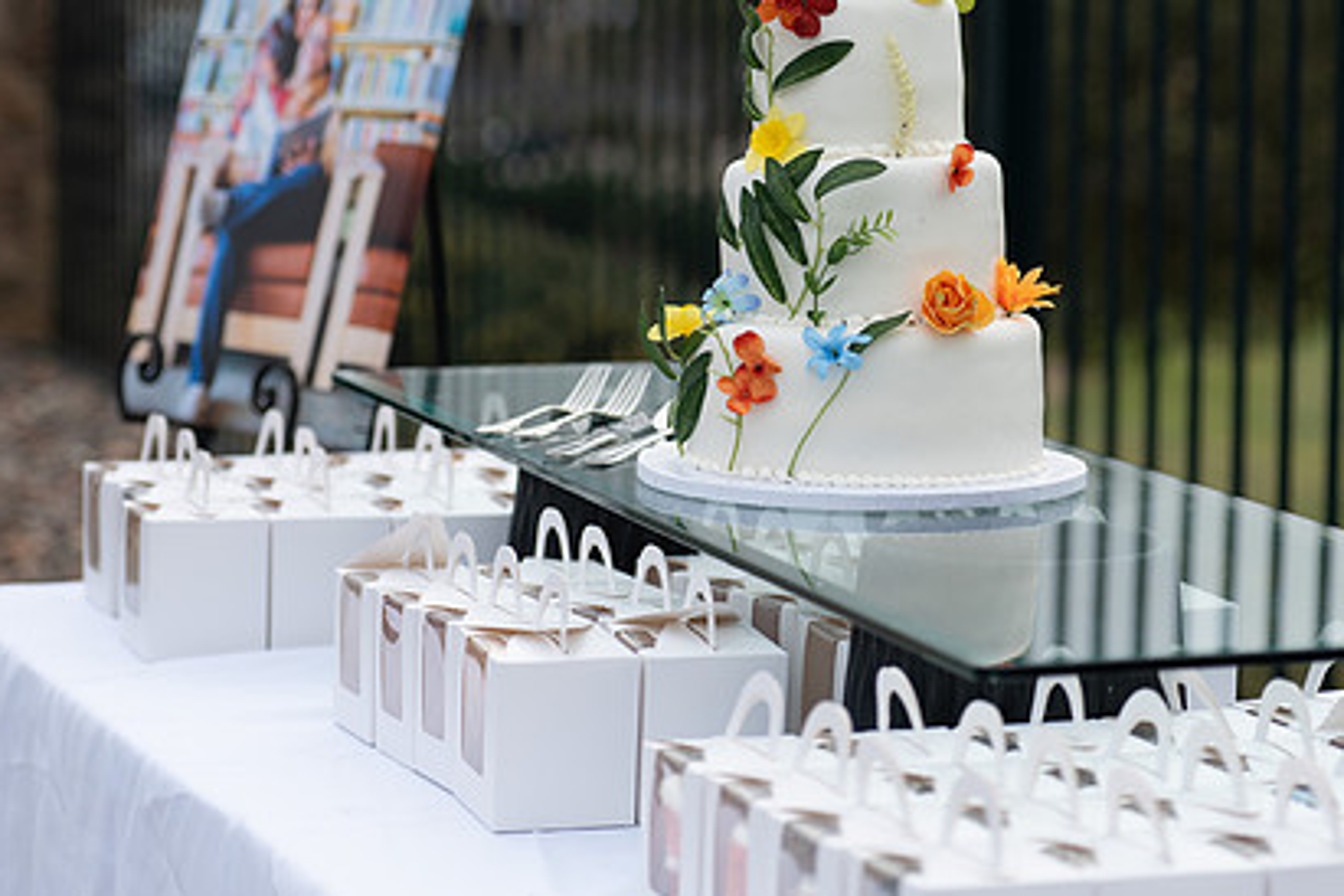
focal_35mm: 113
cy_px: 345
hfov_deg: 18.1
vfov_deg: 12.1
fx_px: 4218
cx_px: 749
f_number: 2.8
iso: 400
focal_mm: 80
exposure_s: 1/1600
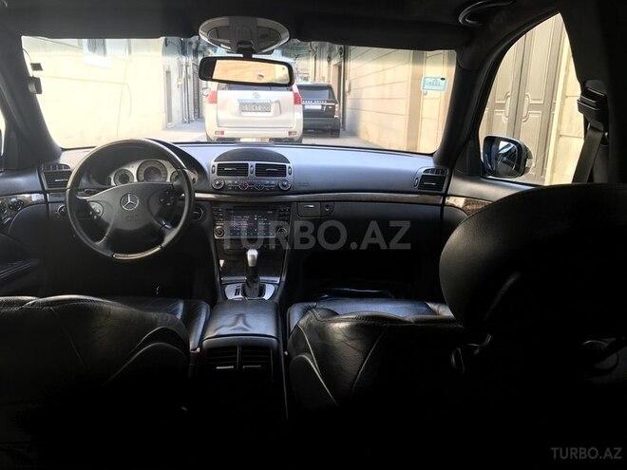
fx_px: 507
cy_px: 235
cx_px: 314
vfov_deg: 49.7
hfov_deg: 63.4
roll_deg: -1.3
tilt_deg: -13.8
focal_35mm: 28
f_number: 1.8
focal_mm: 3.99
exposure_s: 1/196
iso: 20
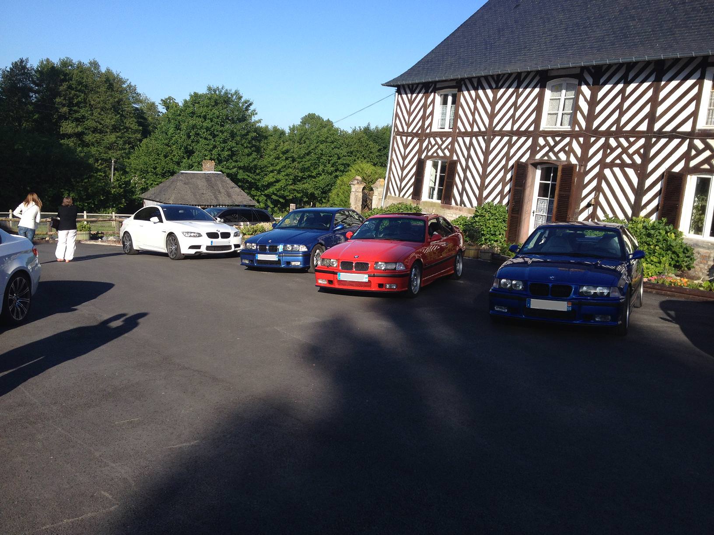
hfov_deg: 52.6
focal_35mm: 35
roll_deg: -4.8
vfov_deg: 40.7
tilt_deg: -8.7
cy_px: 268
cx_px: 357
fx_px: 722
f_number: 2.4
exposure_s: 1/1126
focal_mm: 4.28
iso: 50
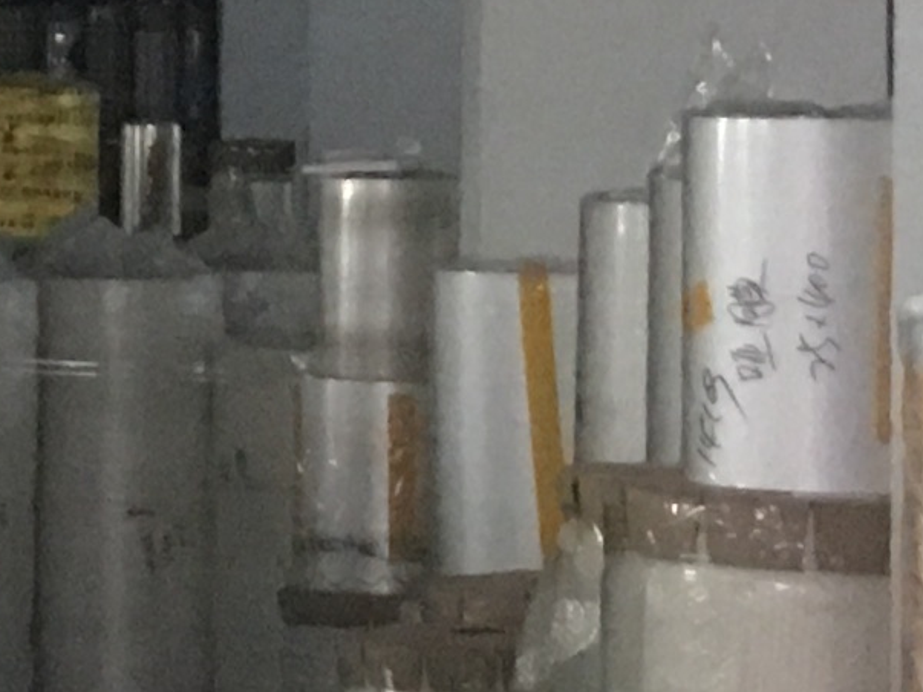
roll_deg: -1.0
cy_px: 43
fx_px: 5172
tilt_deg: +1.0
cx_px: -2105
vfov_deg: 7.6
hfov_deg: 8.2
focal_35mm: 194
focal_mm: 4.15
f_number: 2.2
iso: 160
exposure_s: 1/8
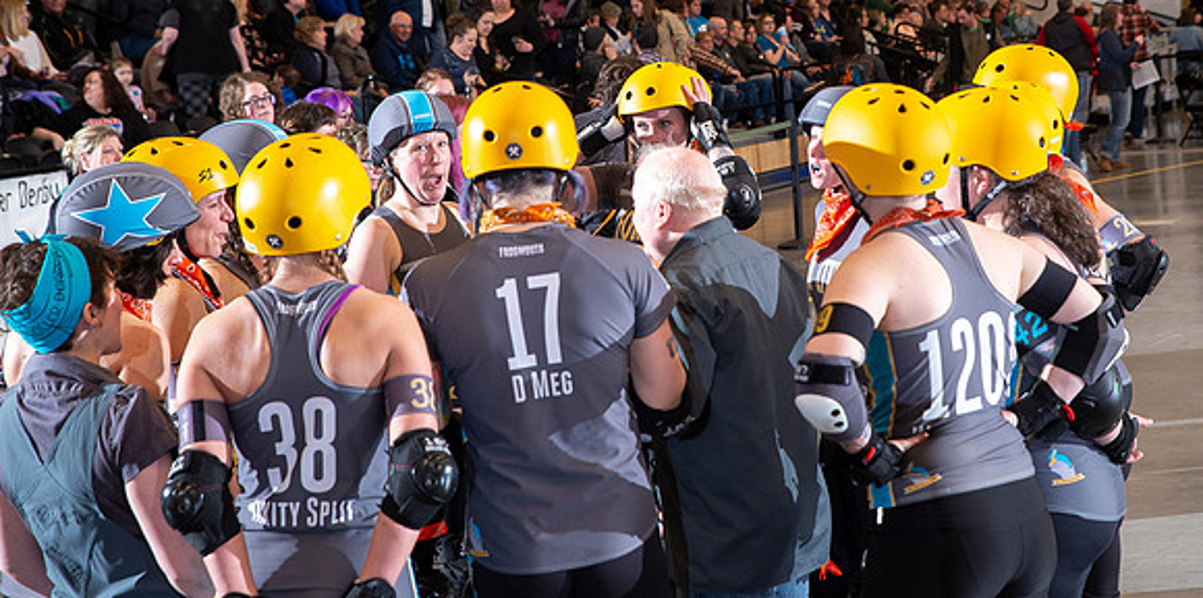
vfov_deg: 12.1
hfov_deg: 24.2
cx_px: 719
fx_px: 2795
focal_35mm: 90
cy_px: 117
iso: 640
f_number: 6.3
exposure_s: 1/160
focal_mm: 70
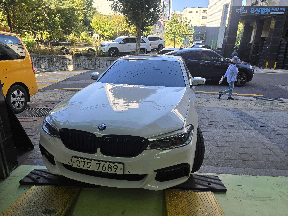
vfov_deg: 58.9
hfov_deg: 73.9
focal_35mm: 23
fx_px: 191
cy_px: 108
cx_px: 144
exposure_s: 1/970
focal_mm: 5.4
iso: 80
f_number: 1.8
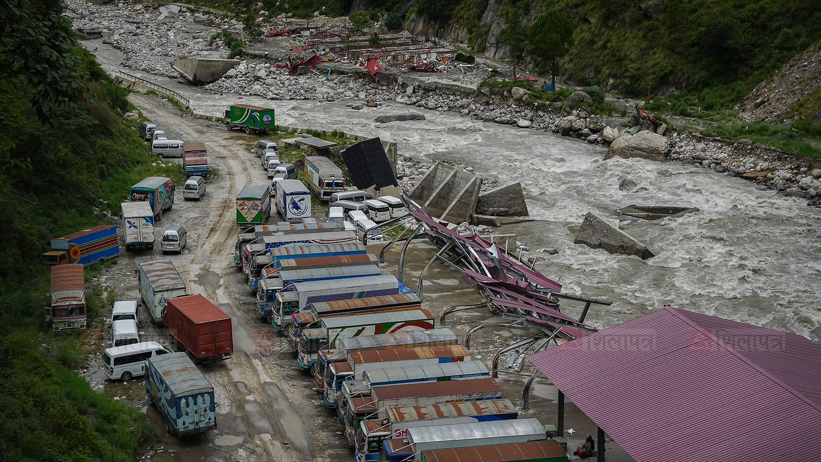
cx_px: 409
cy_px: 223
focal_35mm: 74
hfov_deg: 28.6
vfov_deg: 16.3
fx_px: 1611
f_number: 5
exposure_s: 1/1000
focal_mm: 70
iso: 250
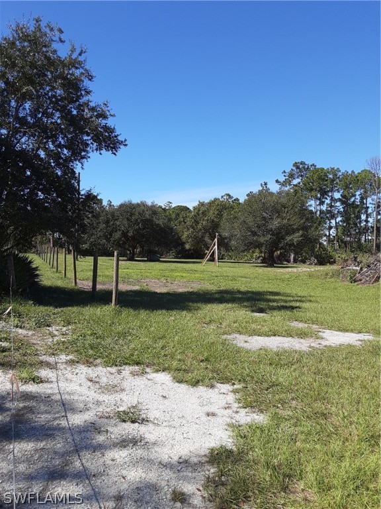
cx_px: 190
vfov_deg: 65.3
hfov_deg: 51.4
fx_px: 396
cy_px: 254
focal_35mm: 27
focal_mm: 2.91
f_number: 1.9
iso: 40
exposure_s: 1/1307
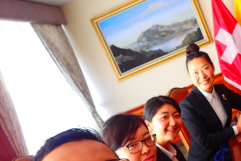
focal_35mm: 47
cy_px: 101
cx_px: 197
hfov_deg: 40.0
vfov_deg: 28.6
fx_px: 315
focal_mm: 4.5
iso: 125
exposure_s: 1/60
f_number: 2
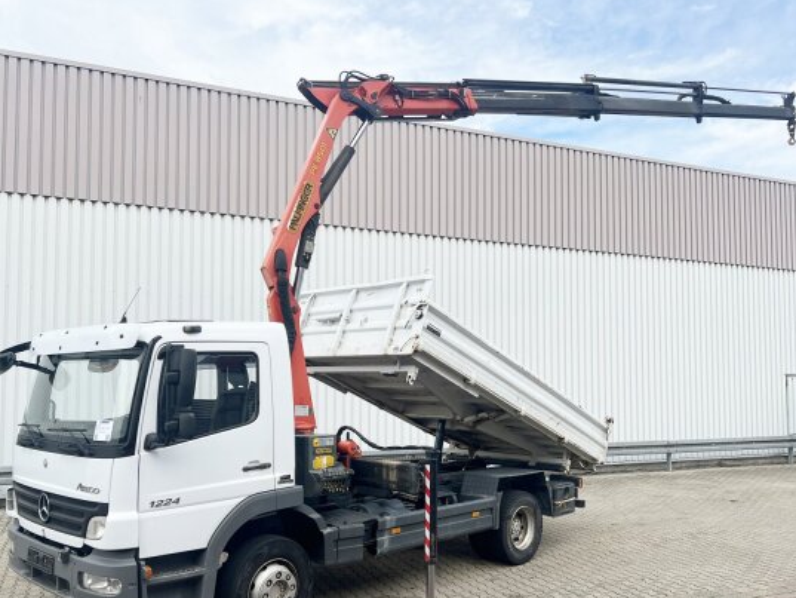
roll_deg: +0.3
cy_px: 352
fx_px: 713
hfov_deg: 58.3
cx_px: 400
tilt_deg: +3.1
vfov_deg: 45.3
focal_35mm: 31
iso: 50
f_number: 1.5
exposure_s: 1/2045
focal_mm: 5.7
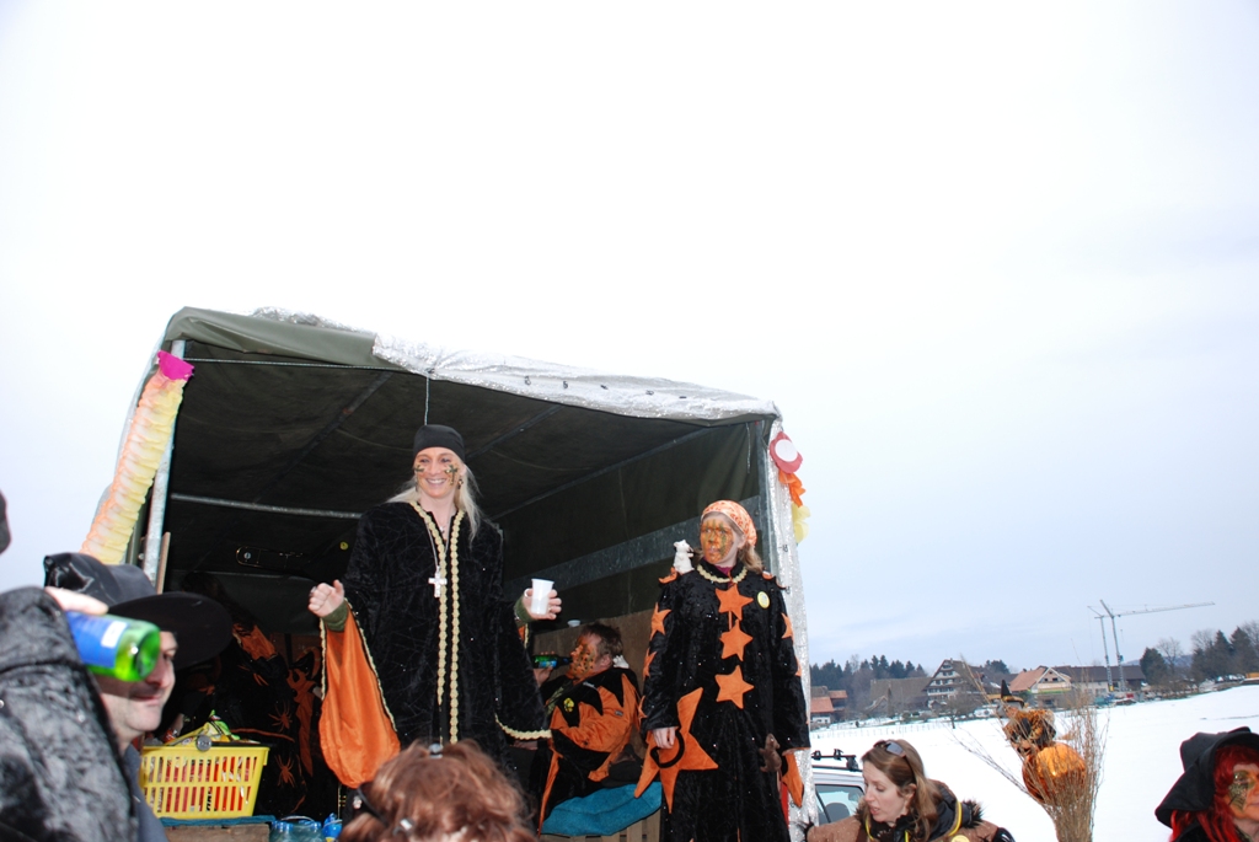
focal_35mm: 33
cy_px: 421
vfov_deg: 40.1
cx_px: 630
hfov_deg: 57.2
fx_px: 1155
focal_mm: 22
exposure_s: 1/125
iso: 200
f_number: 3.8
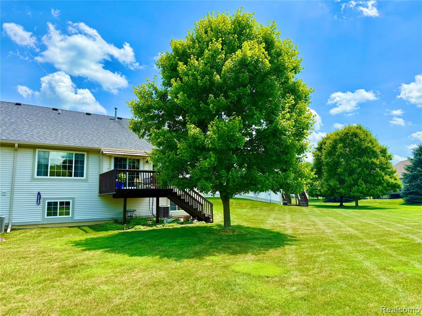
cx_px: 211
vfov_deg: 56.8
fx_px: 293
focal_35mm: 24
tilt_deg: +7.5
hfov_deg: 71.6
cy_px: 158
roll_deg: +0.9
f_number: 1.78
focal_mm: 6.76
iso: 100
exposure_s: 1/3759
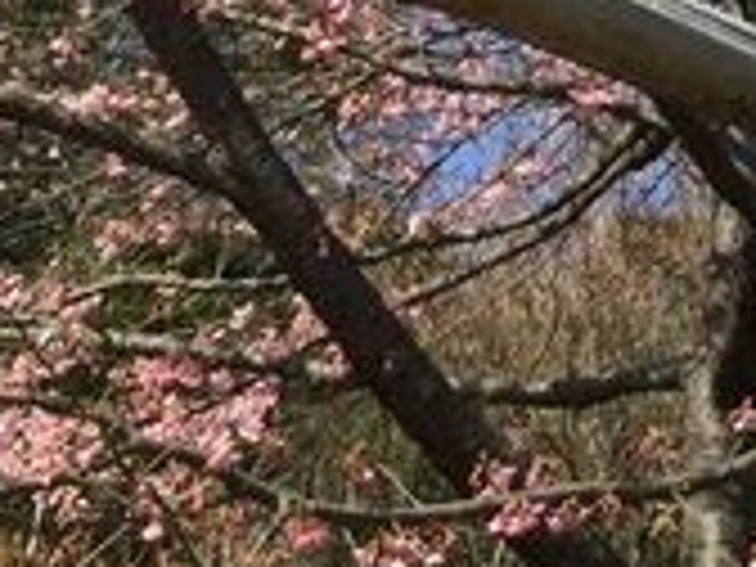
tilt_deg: +31.8
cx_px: 830
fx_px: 3276
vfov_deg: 9.3
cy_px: -511
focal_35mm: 150
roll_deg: +4.7
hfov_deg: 12.9
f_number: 2.4
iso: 25
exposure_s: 1/916
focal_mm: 3.3
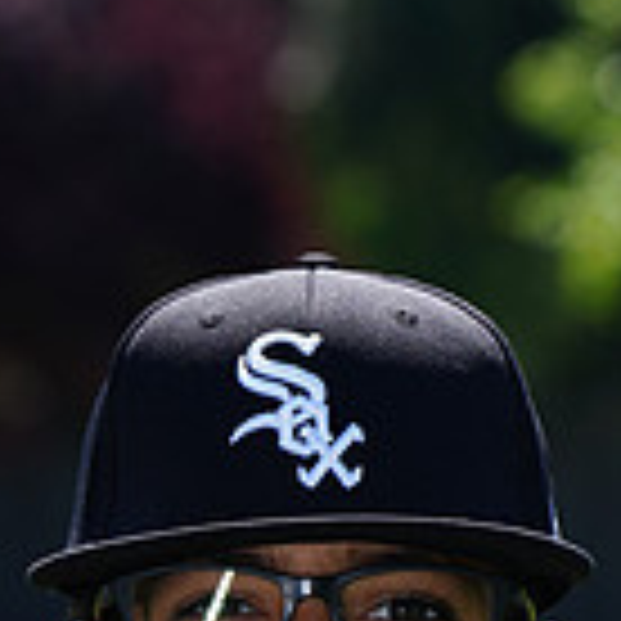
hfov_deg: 2.5
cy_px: 1197
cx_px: 367
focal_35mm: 712
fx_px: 14451
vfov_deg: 2.5
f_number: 9
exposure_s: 1/250
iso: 200
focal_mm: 200
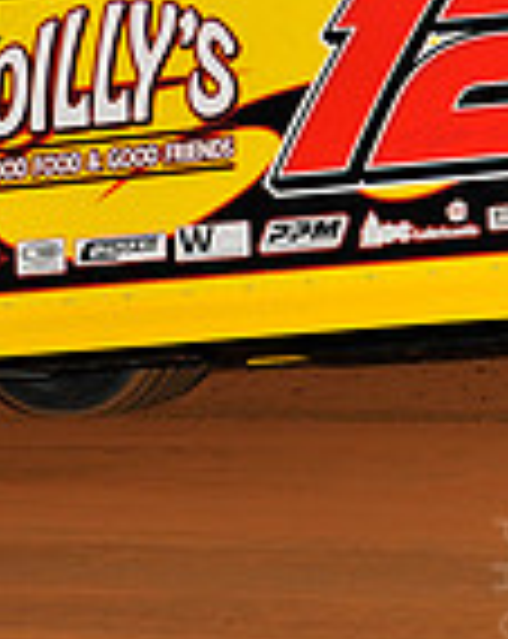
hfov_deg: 4.6
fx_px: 6222
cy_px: 144
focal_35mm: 330
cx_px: 760
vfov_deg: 5.9
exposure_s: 1/250
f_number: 7.1
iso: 500
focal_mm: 86
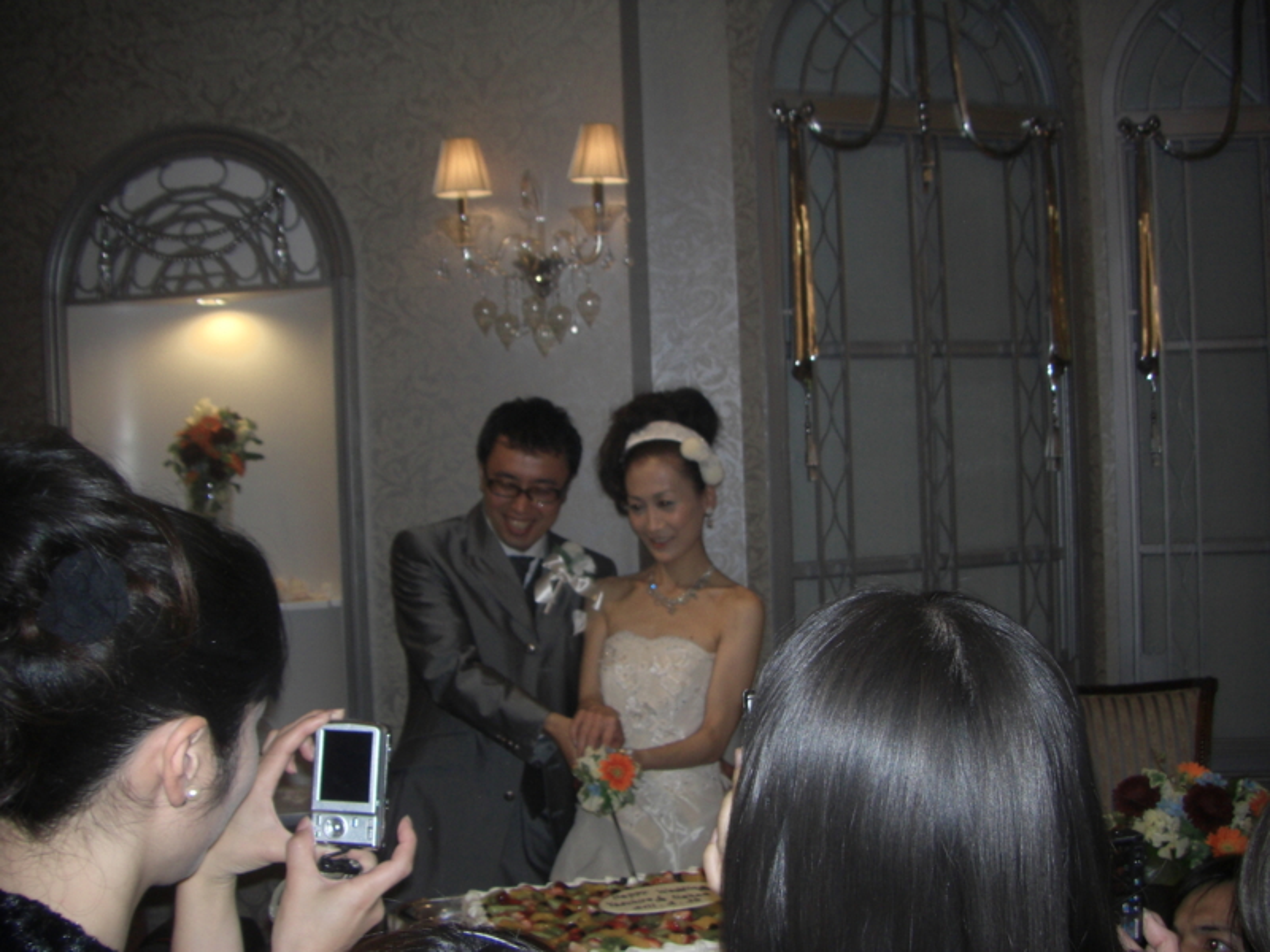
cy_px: 476
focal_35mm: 38
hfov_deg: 49.0
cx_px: 635
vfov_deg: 37.7
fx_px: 1394
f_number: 3.4
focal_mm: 6.3
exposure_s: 1/60
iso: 100
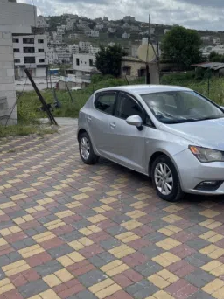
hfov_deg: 35.9
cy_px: 106
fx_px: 337
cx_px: 170
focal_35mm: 39
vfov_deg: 47.3
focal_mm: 5.1
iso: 32
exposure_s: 1/4902
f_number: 1.6
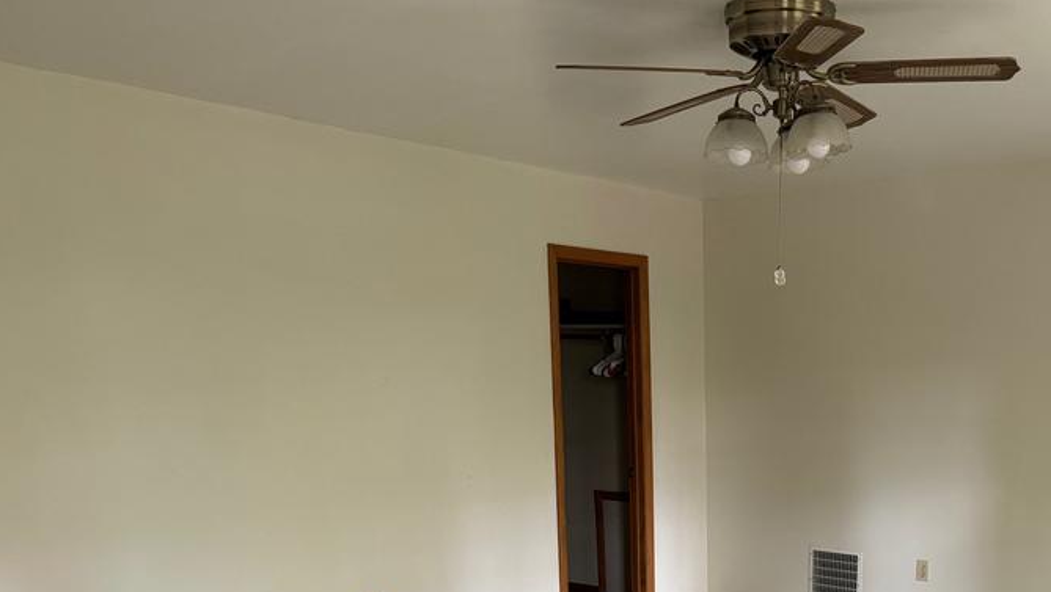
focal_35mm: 40
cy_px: 578
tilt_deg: -11.2
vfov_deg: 28.1
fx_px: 1115
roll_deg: -0.3
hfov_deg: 49.0
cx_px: 749
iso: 200
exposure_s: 1/67
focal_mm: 6.76
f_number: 1.78
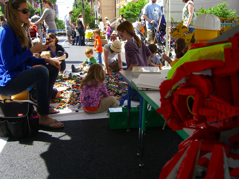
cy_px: 90
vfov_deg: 37.7
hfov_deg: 49.0
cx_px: 120
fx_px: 262
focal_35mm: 38
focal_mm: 7.9
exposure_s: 1/200
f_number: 4
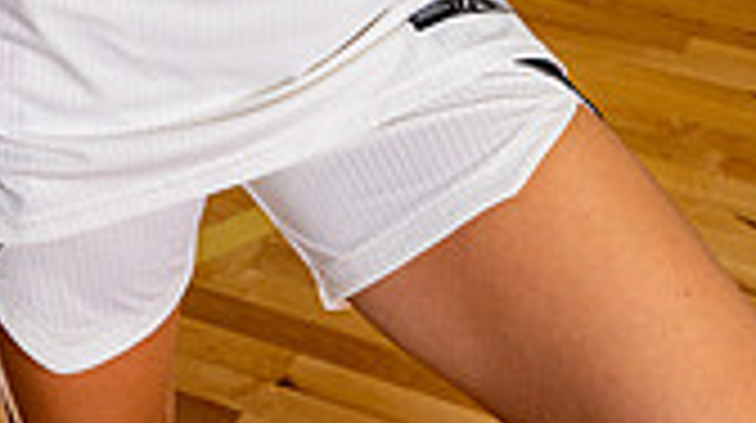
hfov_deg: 20.7
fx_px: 2062
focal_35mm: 103
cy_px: -526
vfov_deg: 10.4
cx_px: 220
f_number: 7.1
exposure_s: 1/200
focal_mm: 36.7
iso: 640
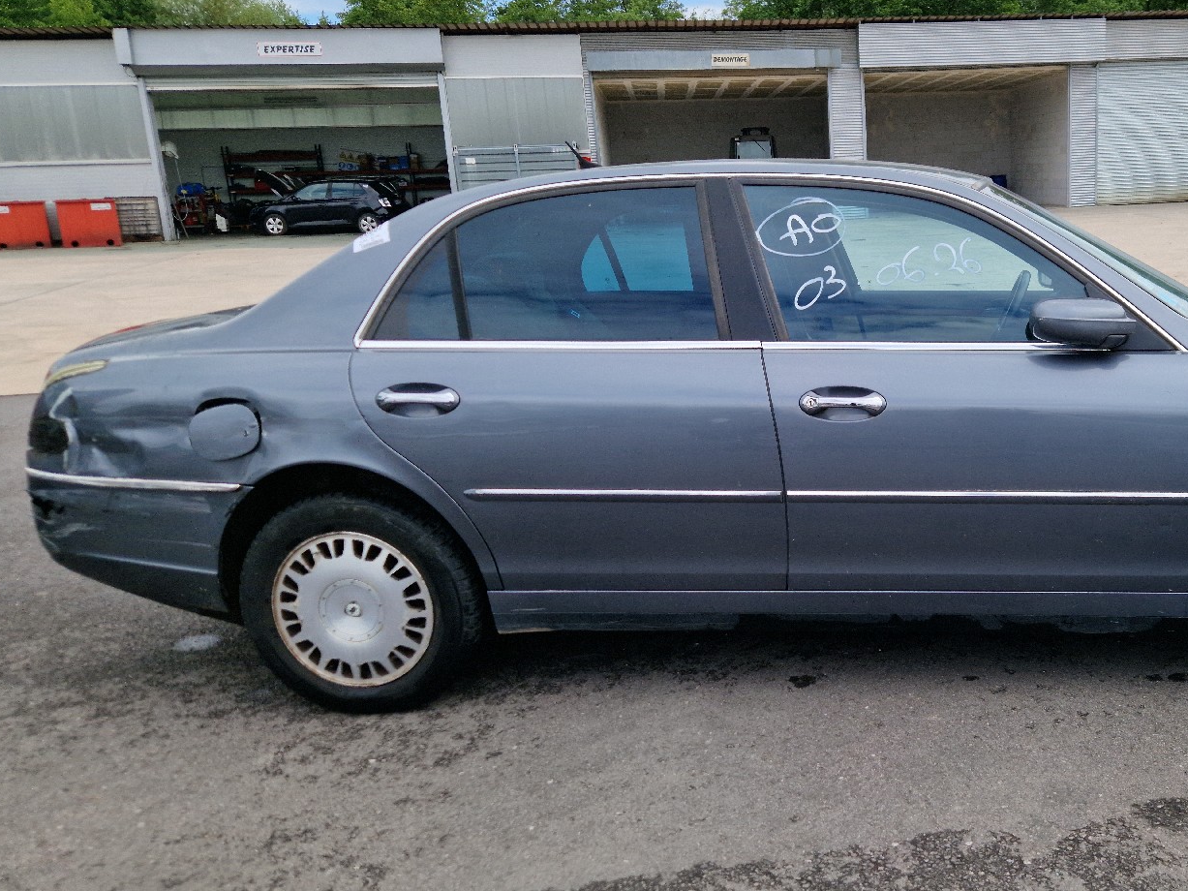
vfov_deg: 39.6
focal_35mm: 36
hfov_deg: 49.1
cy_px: 473
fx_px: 1235
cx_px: 905
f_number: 1.8
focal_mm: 5.4
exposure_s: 1/1250
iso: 50
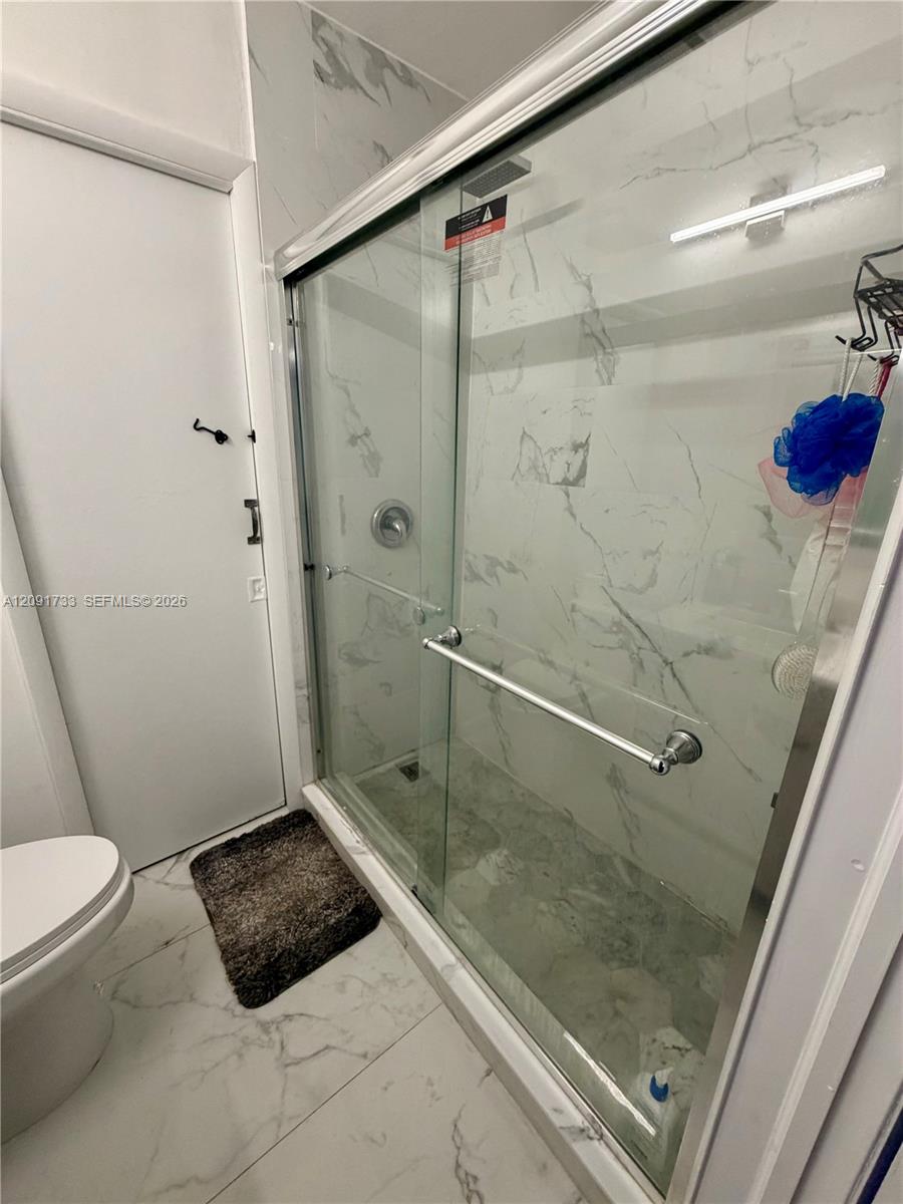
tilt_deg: -16.5
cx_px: 452
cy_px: 602
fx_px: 487
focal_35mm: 14
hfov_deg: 85.7
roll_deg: -1.6
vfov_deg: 102.1
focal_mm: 2.22
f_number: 2.2
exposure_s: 1/120
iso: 320
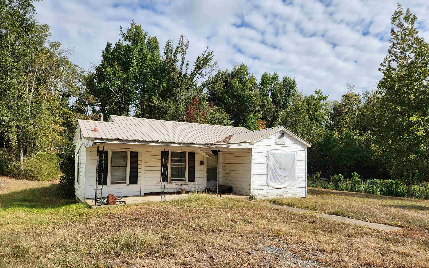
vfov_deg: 49.2
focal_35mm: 25
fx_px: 292
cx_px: 217
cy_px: 146
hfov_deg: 72.5
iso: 20
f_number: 1.8
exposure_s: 1/1941
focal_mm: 5.4
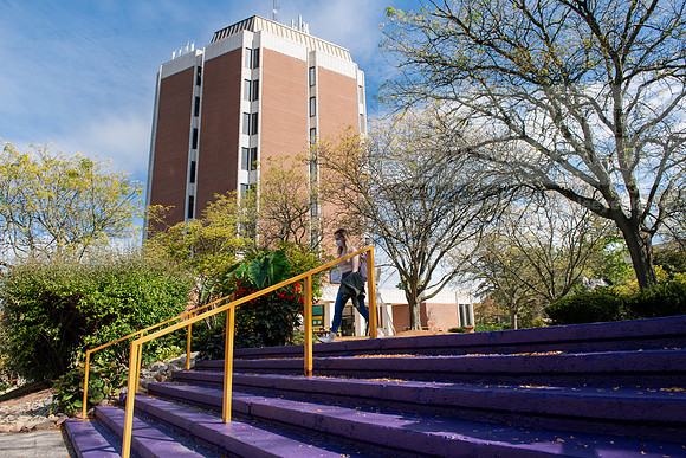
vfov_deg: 53.2
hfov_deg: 73.7
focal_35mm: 24
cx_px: 343
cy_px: 229
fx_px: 457
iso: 320
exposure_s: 1/400
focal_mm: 24
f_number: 8
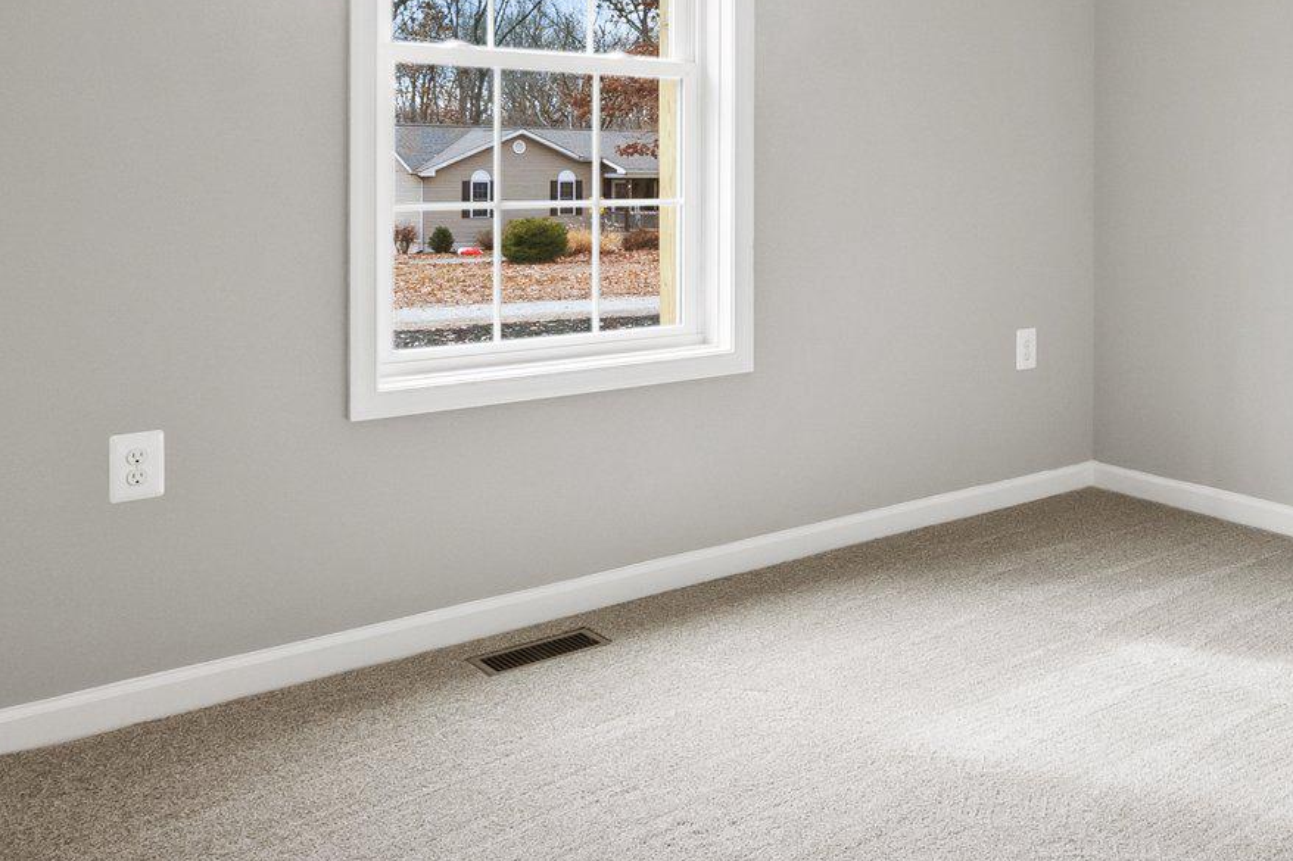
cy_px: 164
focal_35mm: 35
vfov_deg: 36.5
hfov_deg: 52.3
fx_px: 1257
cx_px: 954
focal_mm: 10
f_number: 8
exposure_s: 1/25
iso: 640
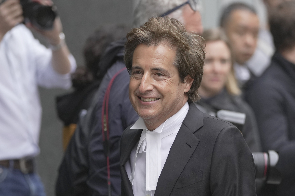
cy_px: 98
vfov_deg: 8.2
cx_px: 148
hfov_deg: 12.2
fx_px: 1376
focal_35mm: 168
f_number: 2.8
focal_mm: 168
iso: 500
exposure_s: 1/800
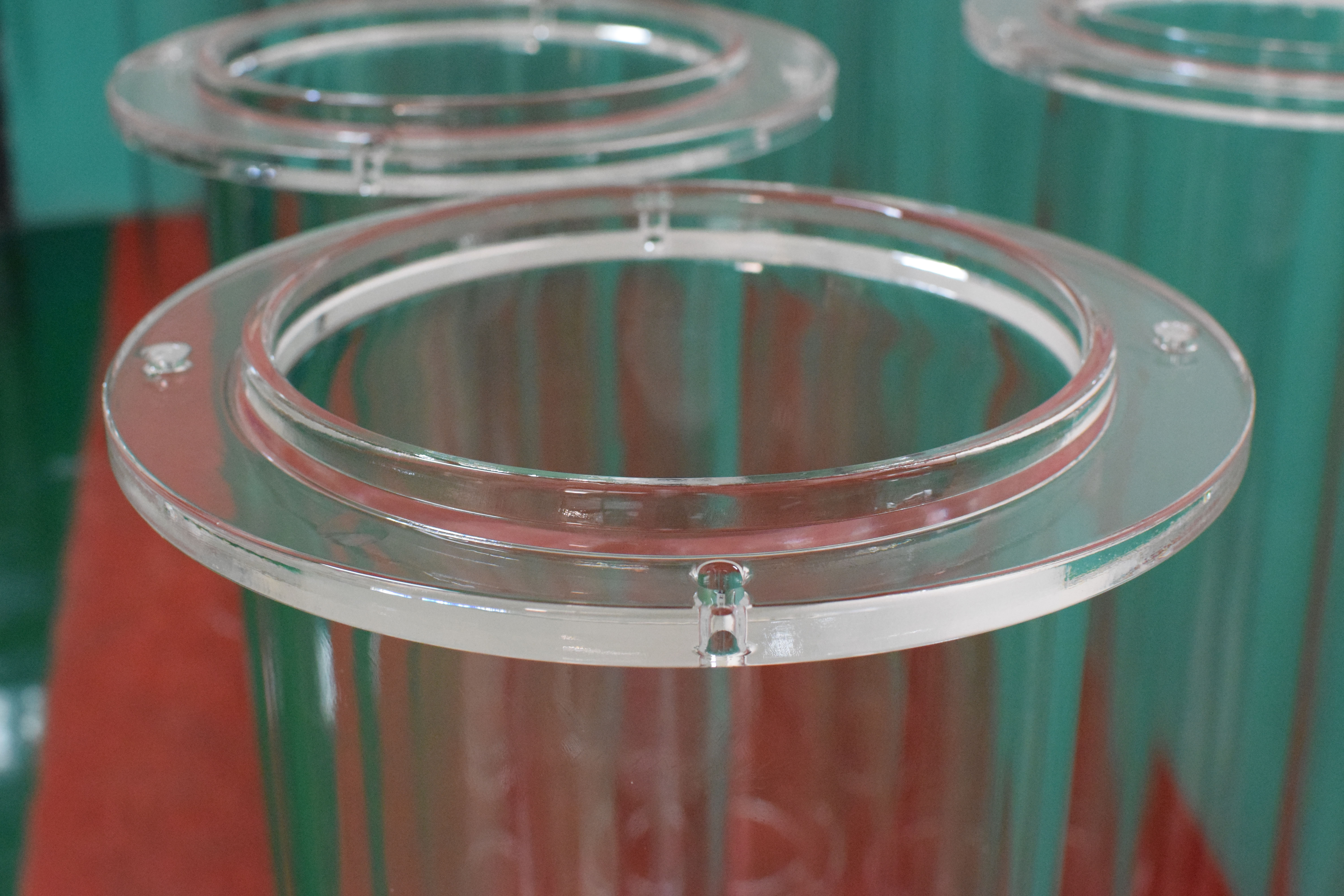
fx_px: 1960
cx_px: 672
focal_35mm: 52
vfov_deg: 25.8
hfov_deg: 37.9
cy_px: 448
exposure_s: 1/100
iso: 5000
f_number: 5
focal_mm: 35
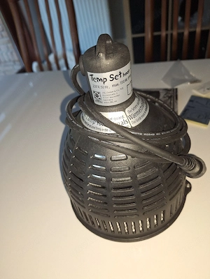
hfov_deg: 58.9
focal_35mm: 23
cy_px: 140
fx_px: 186
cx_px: 105
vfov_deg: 73.9
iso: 40
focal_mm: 5.54
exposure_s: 1/50
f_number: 1.8
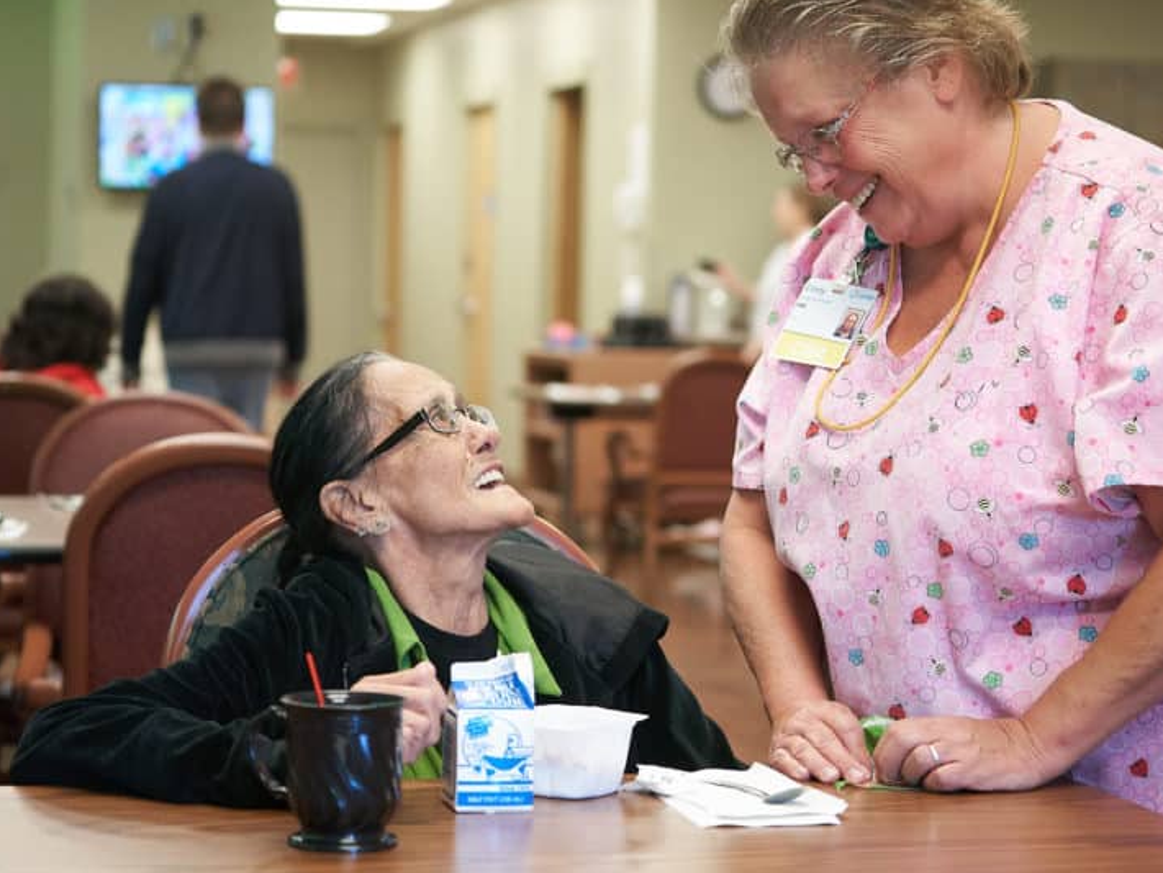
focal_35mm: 91
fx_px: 3058
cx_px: 639
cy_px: 432
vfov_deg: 16.2
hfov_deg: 21.5
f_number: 4
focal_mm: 70
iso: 1000
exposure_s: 1/80
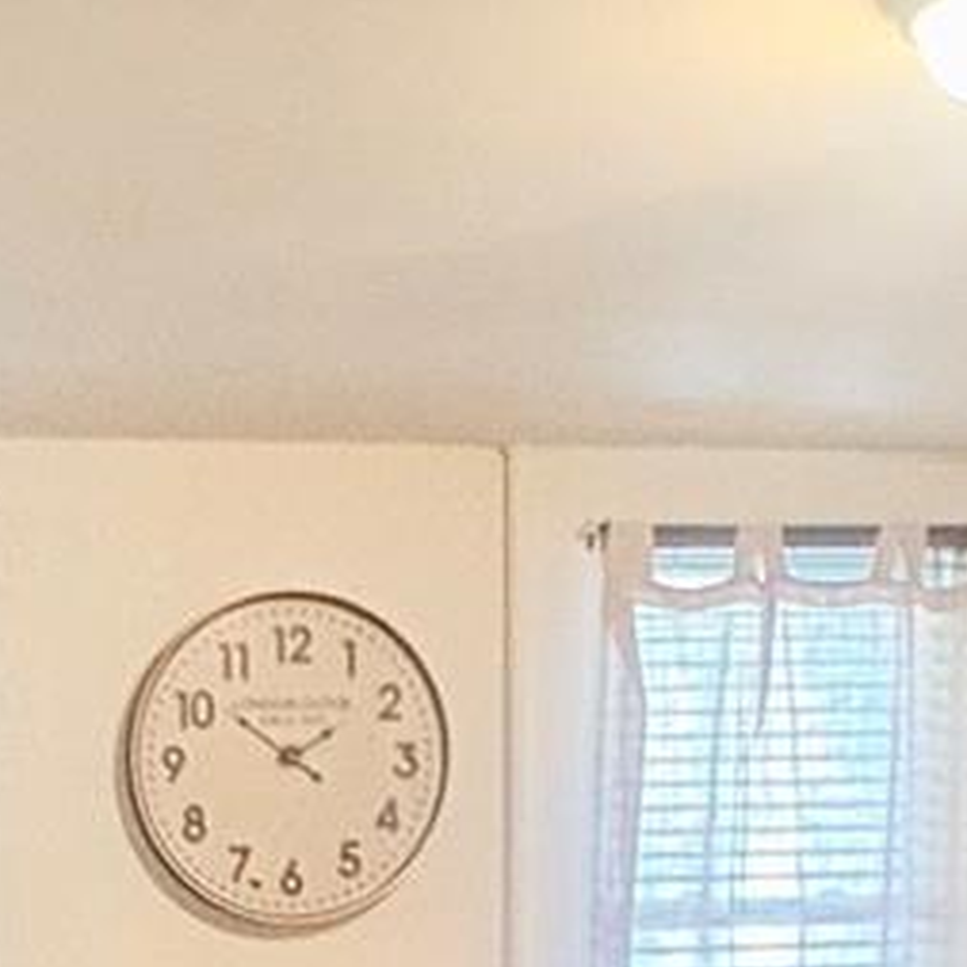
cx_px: 92
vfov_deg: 21.1
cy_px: 1219
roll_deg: +0.3
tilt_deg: -5.5
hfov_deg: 22.5
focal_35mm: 75
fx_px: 2370
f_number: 2.2
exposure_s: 1/40
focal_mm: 2.22
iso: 640
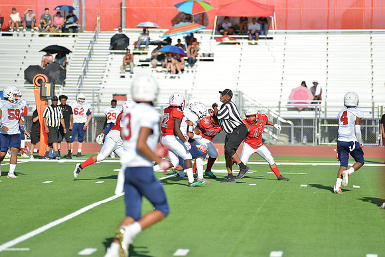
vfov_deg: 6.9
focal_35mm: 200
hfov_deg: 10.3
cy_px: 128
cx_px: 192
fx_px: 2139
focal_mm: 200
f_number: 2.8
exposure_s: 1/1600
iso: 100
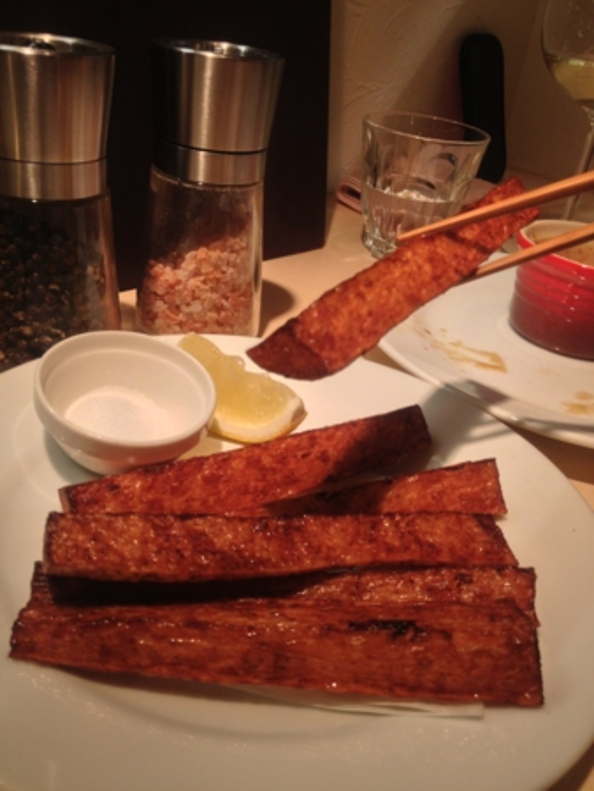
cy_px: 396
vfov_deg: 52.6
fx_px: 800
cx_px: 297
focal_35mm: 35
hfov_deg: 40.7
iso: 64
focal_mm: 4.28
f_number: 2.4
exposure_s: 1/20
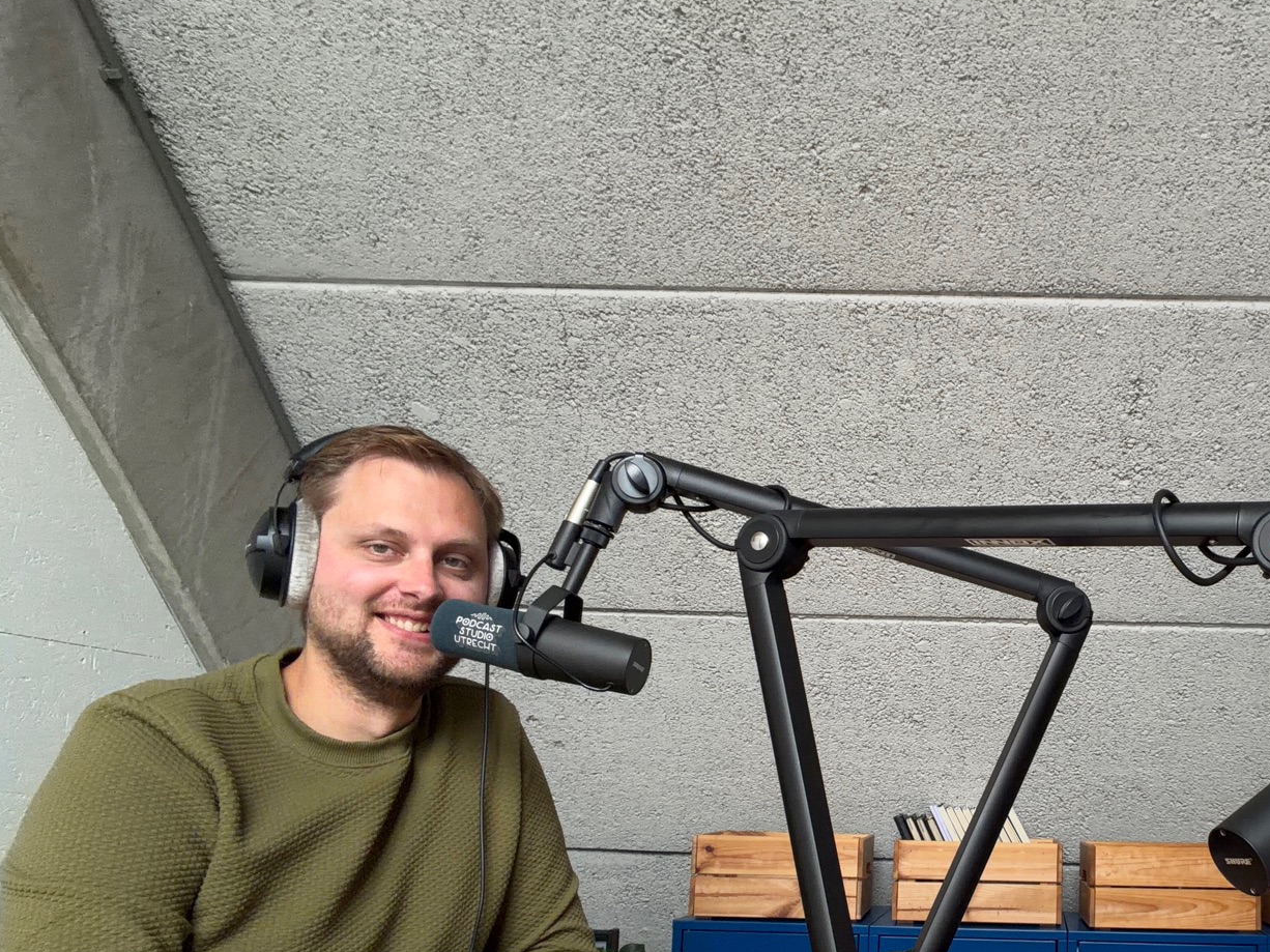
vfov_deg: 44.3
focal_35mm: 31
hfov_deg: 54.5
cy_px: 679
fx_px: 1137
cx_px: 1011
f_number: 1.9
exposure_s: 1/60
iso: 125
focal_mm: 2.71
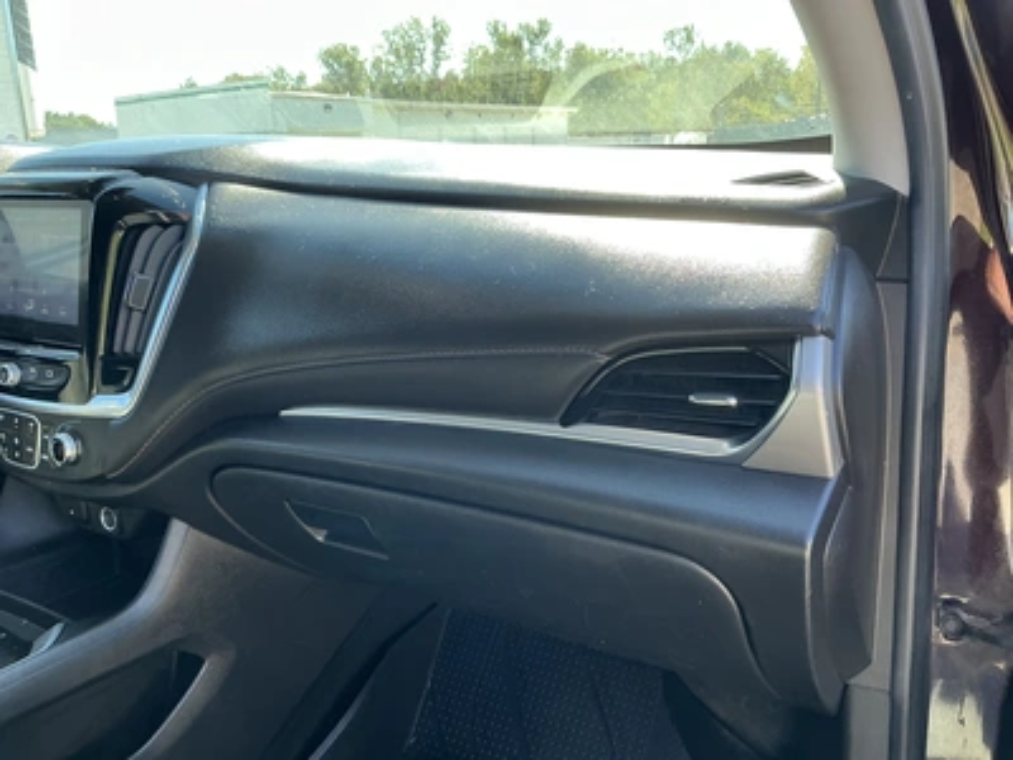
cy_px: 380
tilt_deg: -14.3
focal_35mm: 28
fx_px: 819
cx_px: 506
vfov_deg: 49.7
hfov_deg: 63.4
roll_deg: +2.3
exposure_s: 1/122
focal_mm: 3
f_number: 1.8
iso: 40
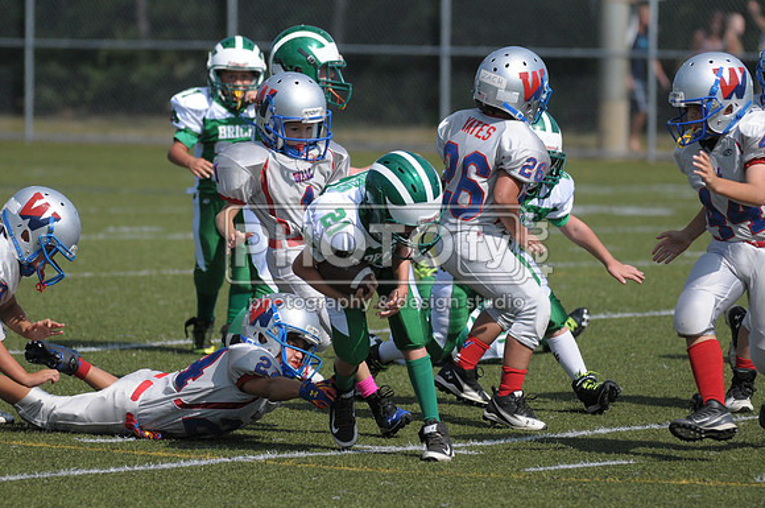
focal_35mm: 300
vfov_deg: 4.6
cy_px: 254
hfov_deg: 6.9
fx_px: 6366
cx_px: 382
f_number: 4
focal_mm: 200
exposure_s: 1/6400
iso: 640
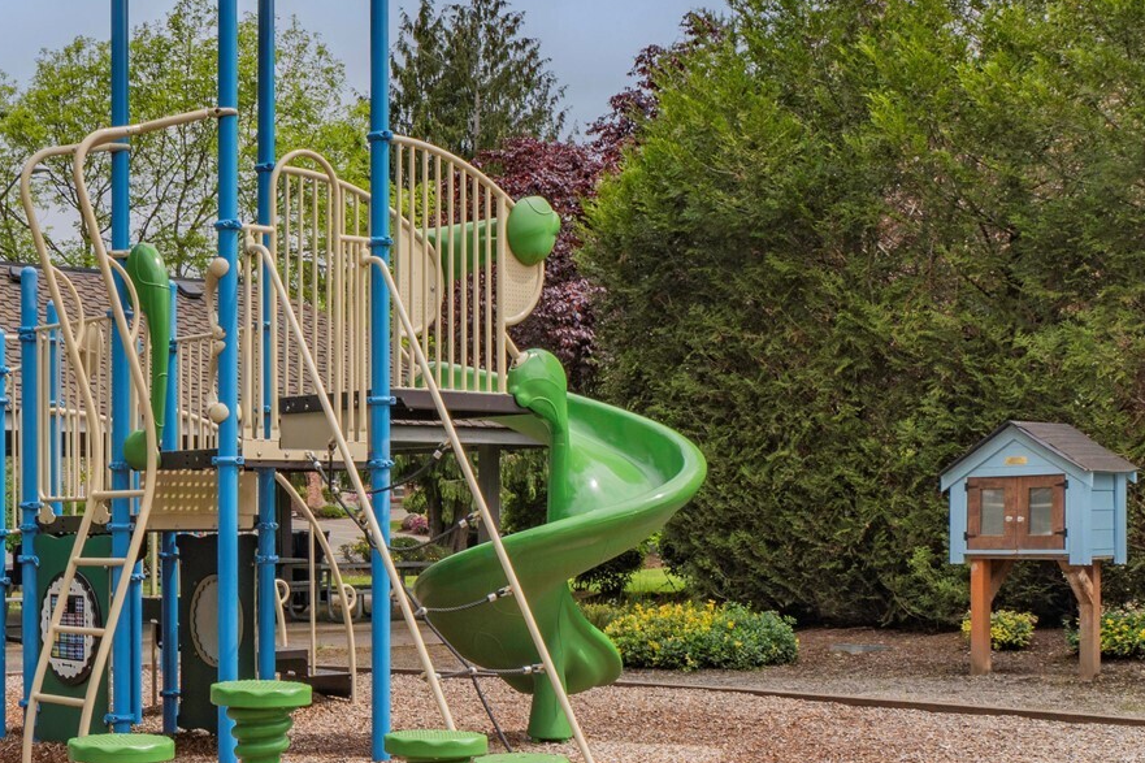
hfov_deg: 36.2
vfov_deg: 25.9
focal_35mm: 52
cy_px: 266
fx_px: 1653
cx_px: 149
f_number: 9
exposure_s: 1/200
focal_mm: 18
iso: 100
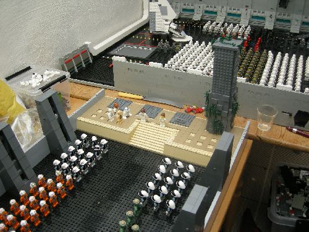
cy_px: 116
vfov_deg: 39.7
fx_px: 321
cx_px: 154
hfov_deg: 51.4
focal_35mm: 36
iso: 64
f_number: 2.7
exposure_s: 1/60
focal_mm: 7.5
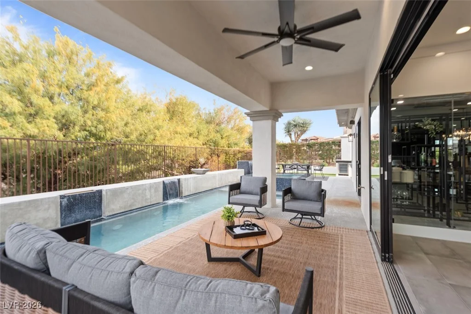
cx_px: 236
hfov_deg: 96.7
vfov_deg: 73.8
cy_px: 157
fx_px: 209
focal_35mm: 16
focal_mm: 16
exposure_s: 1/25
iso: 100
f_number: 8
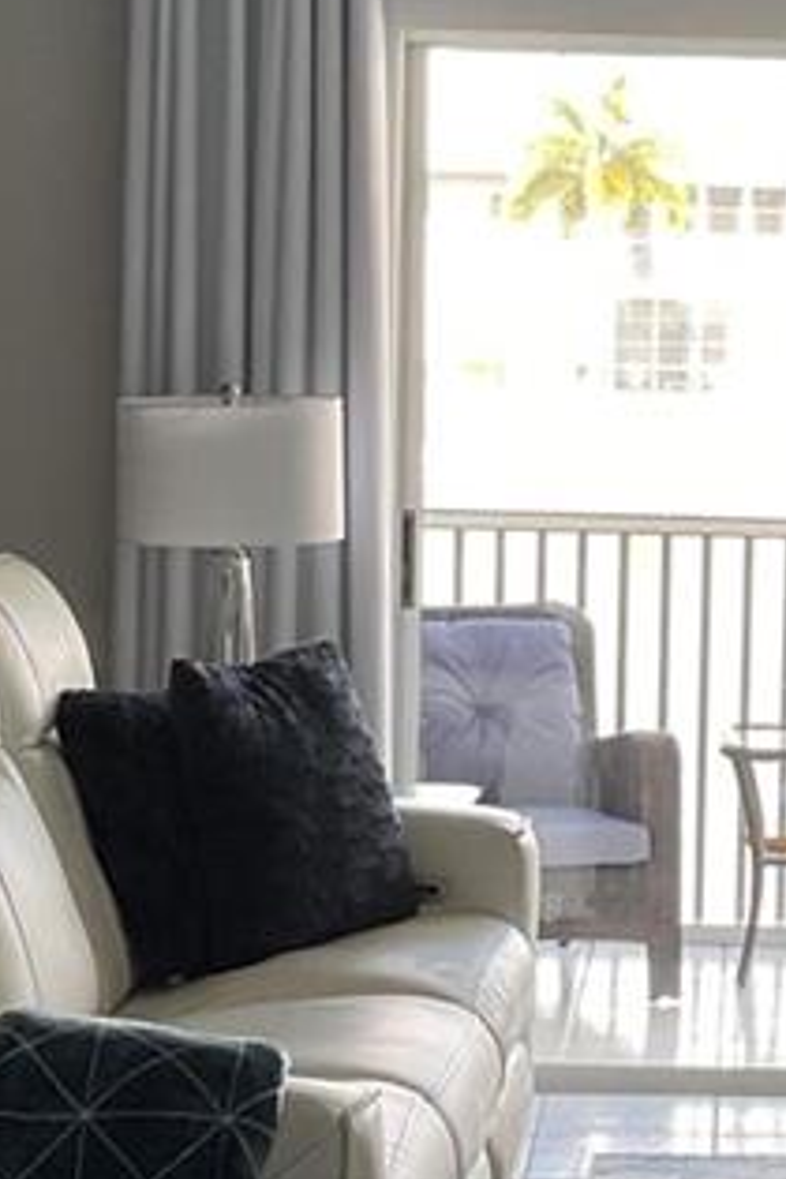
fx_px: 3766
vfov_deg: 17.8
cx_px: 872
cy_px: 509
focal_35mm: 115
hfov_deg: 11.7
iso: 50
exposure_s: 1/60
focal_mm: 3
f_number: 1.8
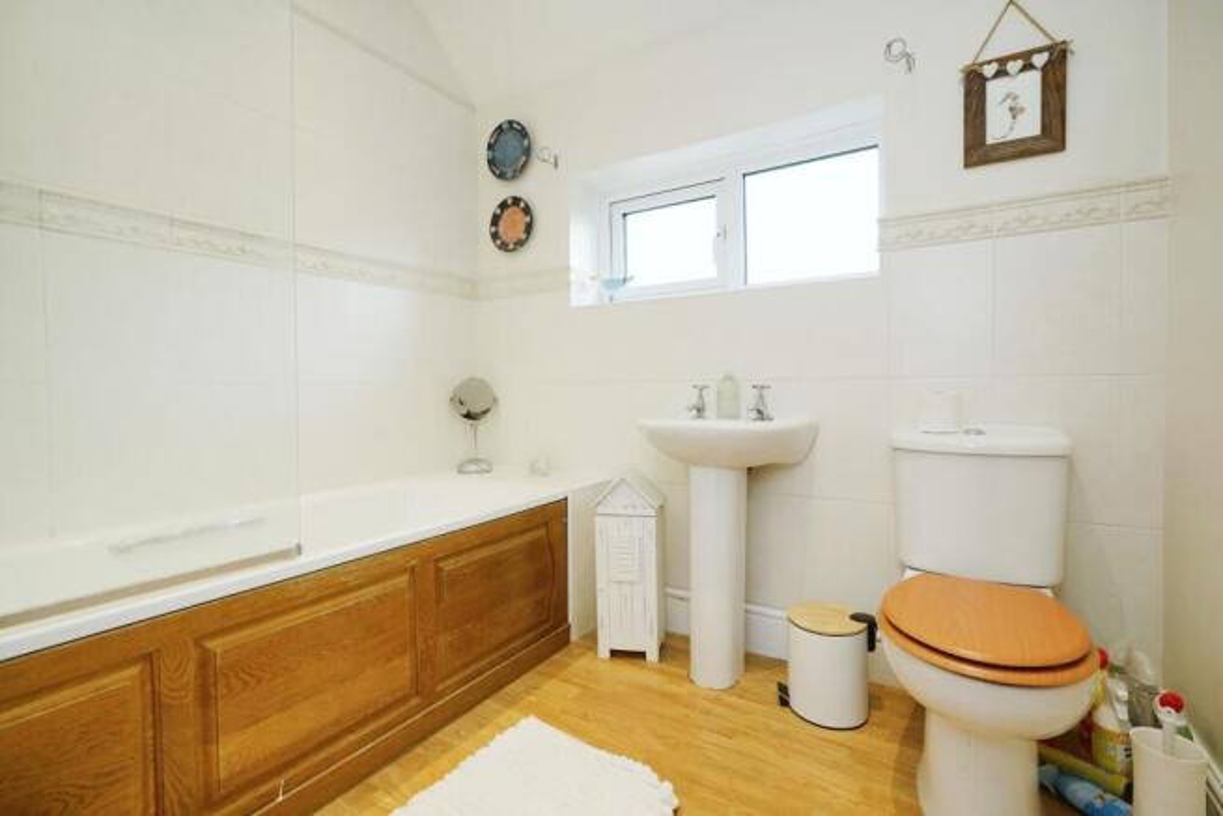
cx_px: 612
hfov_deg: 96.7
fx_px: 544
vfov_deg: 73.8
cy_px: 408
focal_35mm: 16
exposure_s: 1/160
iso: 2000
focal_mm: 16
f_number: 6.3
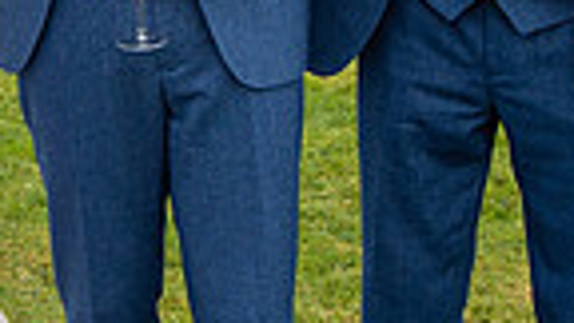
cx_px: 88
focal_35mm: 179
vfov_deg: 6.7
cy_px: -98
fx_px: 2724
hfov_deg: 12.0
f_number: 5
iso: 200
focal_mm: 24
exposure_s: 1/500
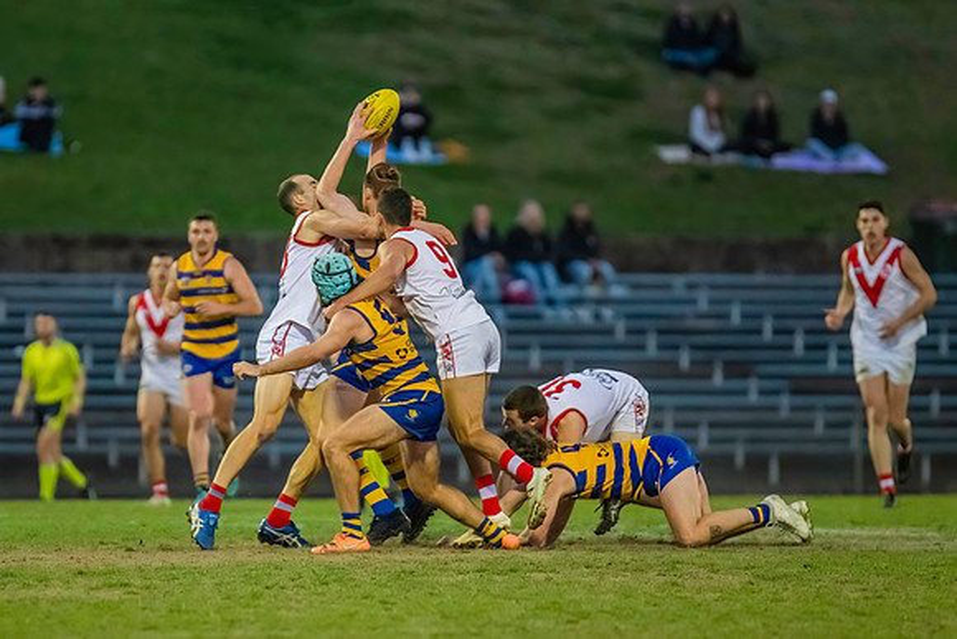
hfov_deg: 4.2
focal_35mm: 486
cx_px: 327
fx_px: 12935
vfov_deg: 2.8
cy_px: 338
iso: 10000
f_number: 2.8
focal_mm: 300
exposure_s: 1/1600
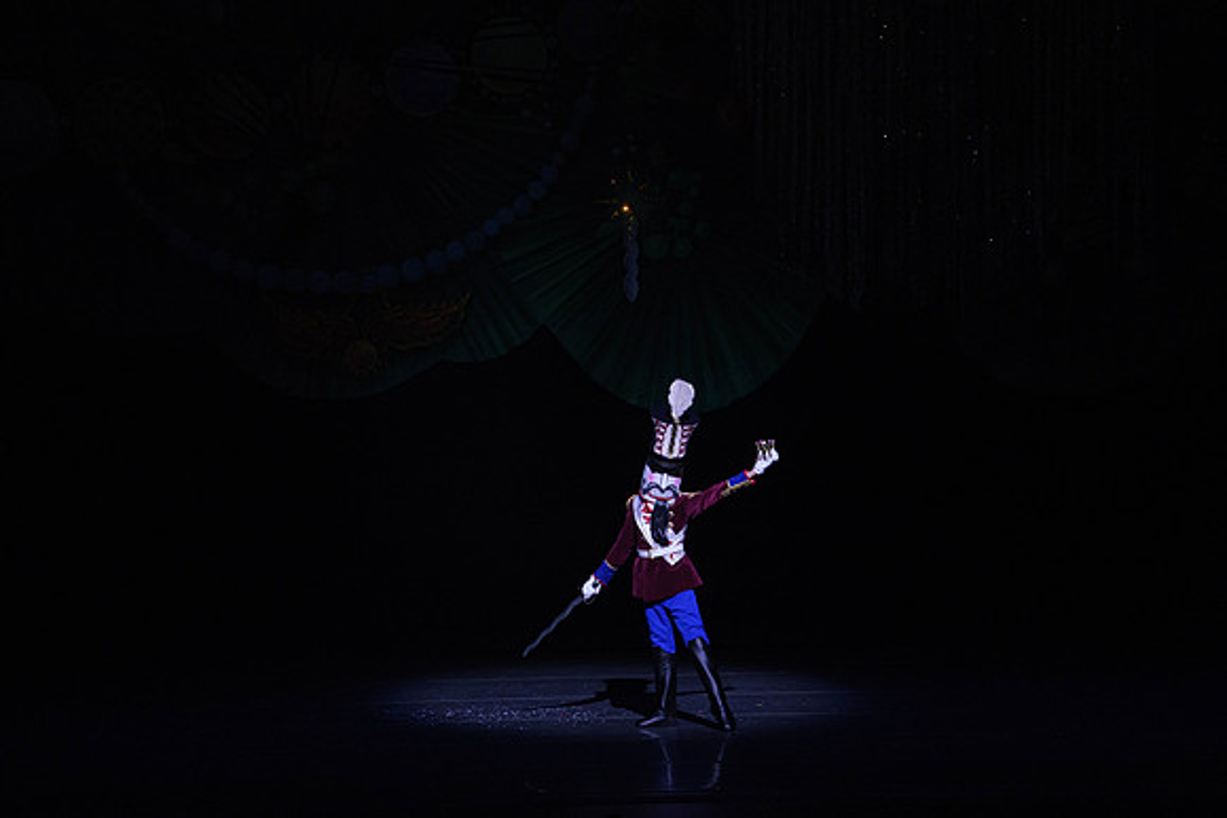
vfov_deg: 6.9
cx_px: 614
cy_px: 409
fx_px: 6818
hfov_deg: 10.3
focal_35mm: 200
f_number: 6.3
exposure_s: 1/320
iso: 5000
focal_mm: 200
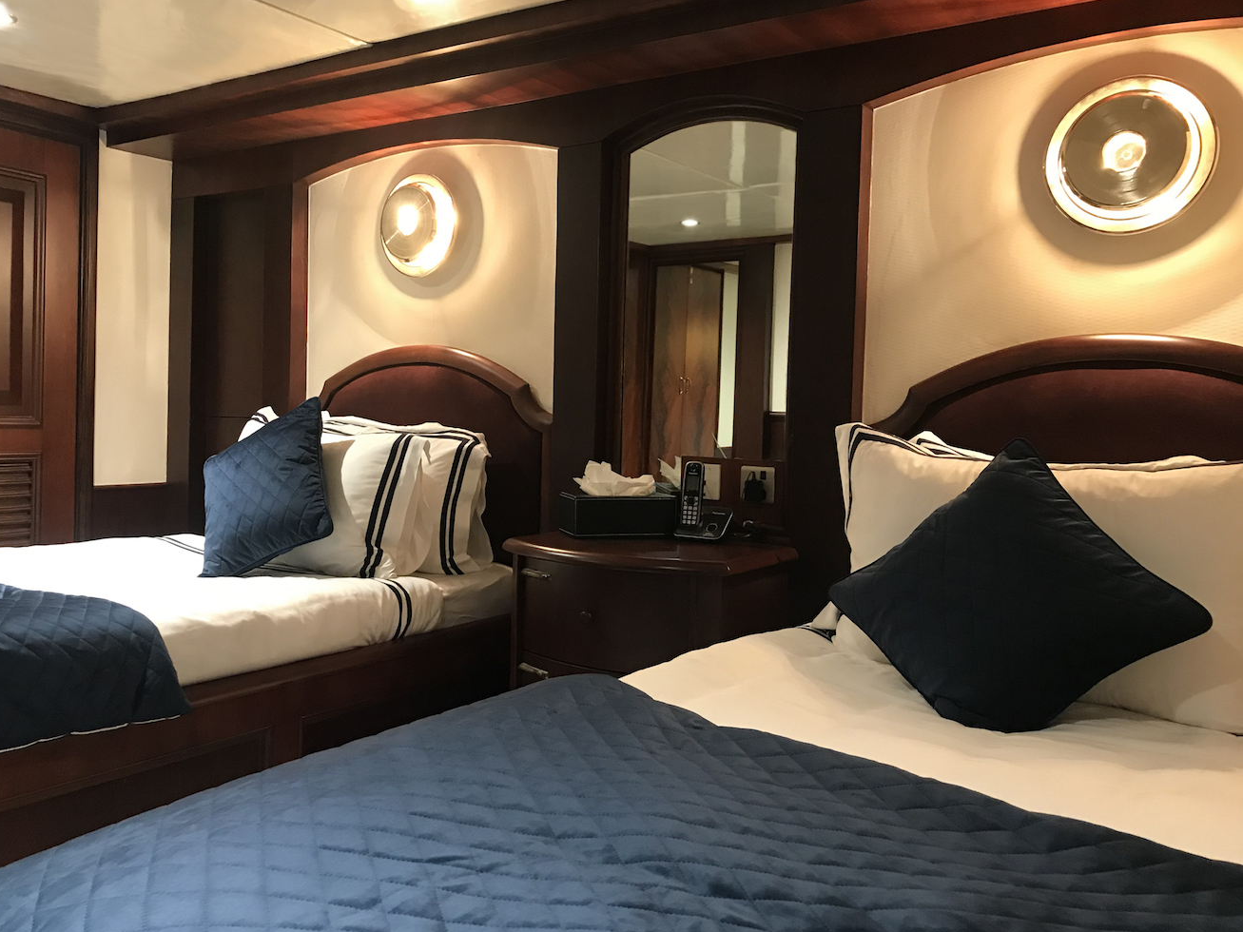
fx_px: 1077
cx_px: 578
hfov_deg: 59.9
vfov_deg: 46.8
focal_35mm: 30
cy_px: 453
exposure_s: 1/17
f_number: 1.8
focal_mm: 3.99
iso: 80
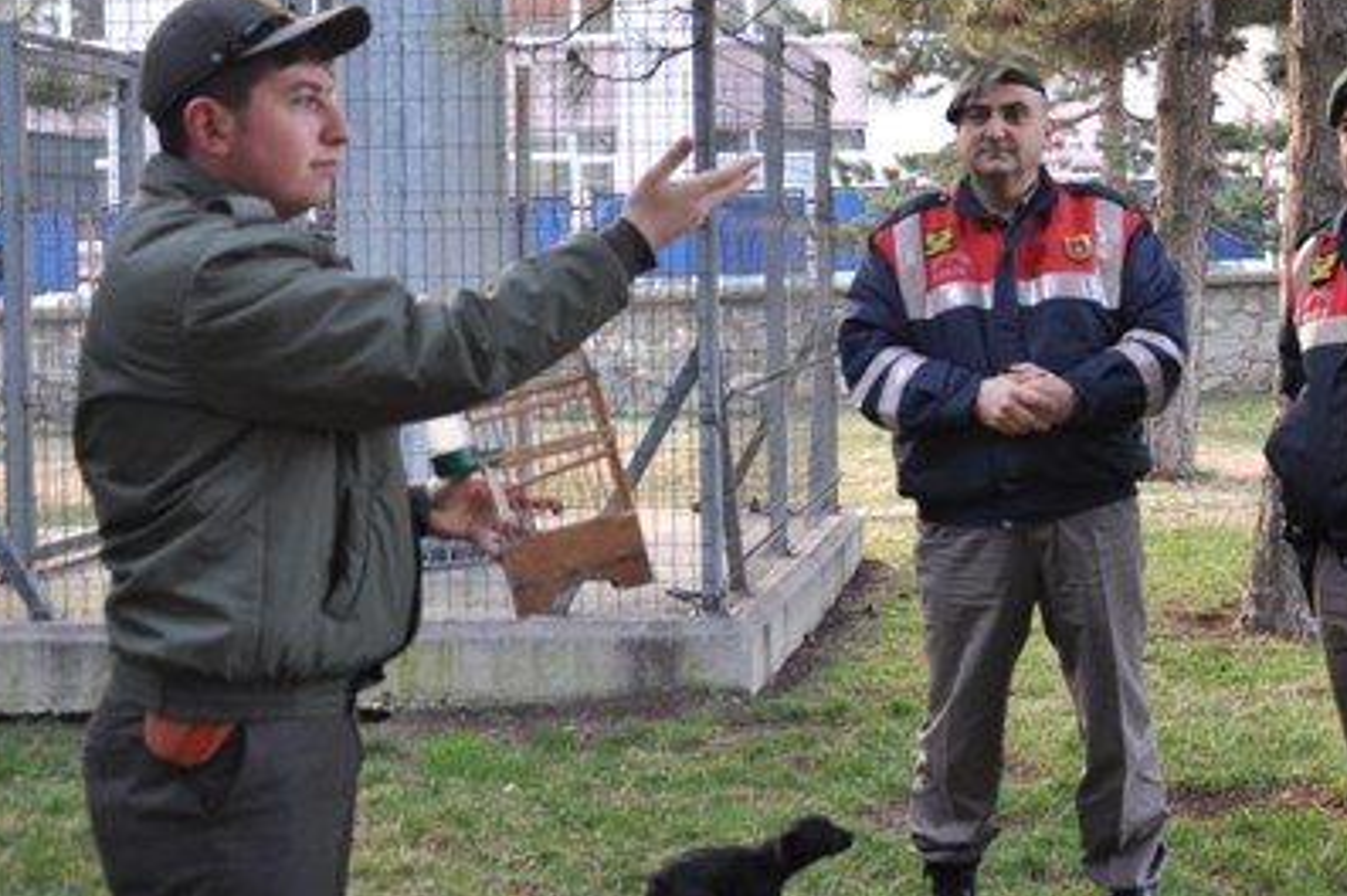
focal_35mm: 58
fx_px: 2168
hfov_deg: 33.7
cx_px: 1038
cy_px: 290
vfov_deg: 23.2
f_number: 3.8
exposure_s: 1/60
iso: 320
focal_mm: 24
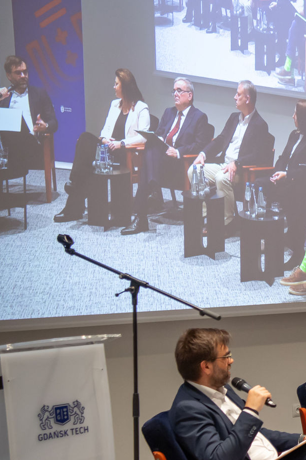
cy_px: 296
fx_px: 1326
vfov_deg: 19.6
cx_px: 462
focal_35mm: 104
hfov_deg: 12.5
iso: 1600
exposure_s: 1/320
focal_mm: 45
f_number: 2.8
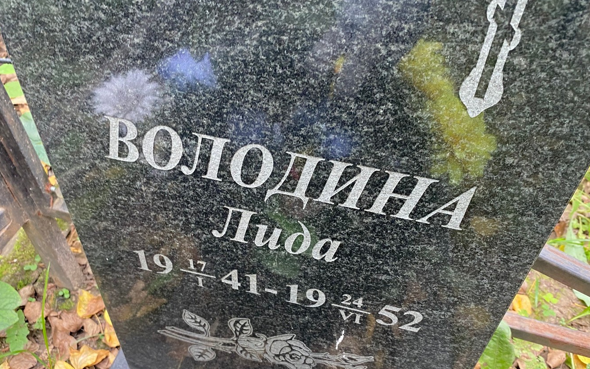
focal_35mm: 30
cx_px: 311
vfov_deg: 41.6
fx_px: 482
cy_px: 223
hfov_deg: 62.9
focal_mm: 4.25
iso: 320
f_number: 1.8
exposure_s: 1/60
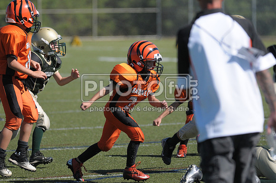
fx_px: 2756
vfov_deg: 3.8
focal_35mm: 360
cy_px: 92
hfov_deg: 5.7
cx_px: 138
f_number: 4
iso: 640
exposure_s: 1/5000
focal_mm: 240
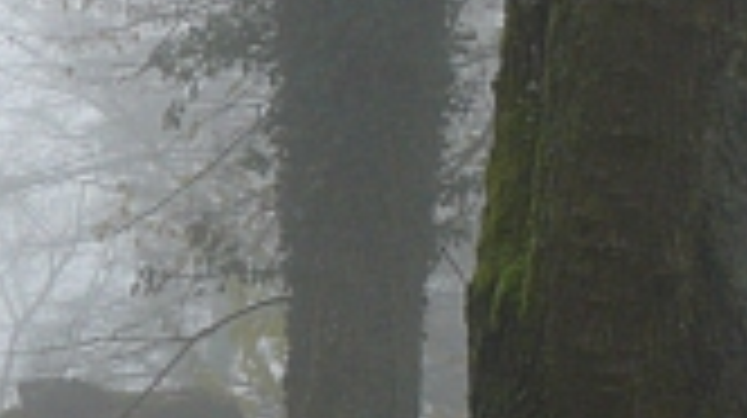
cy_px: 544
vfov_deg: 6.5
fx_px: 3641
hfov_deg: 10.4
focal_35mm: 184
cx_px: -958
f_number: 4
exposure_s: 1/125
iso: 100
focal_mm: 7.4
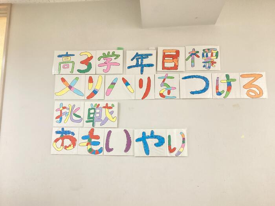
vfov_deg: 45.4
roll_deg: -1.1
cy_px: 103
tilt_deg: +10.9
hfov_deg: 58.4
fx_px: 246
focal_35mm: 31
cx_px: 138
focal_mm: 3.3
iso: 250
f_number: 2.4
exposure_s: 1/60
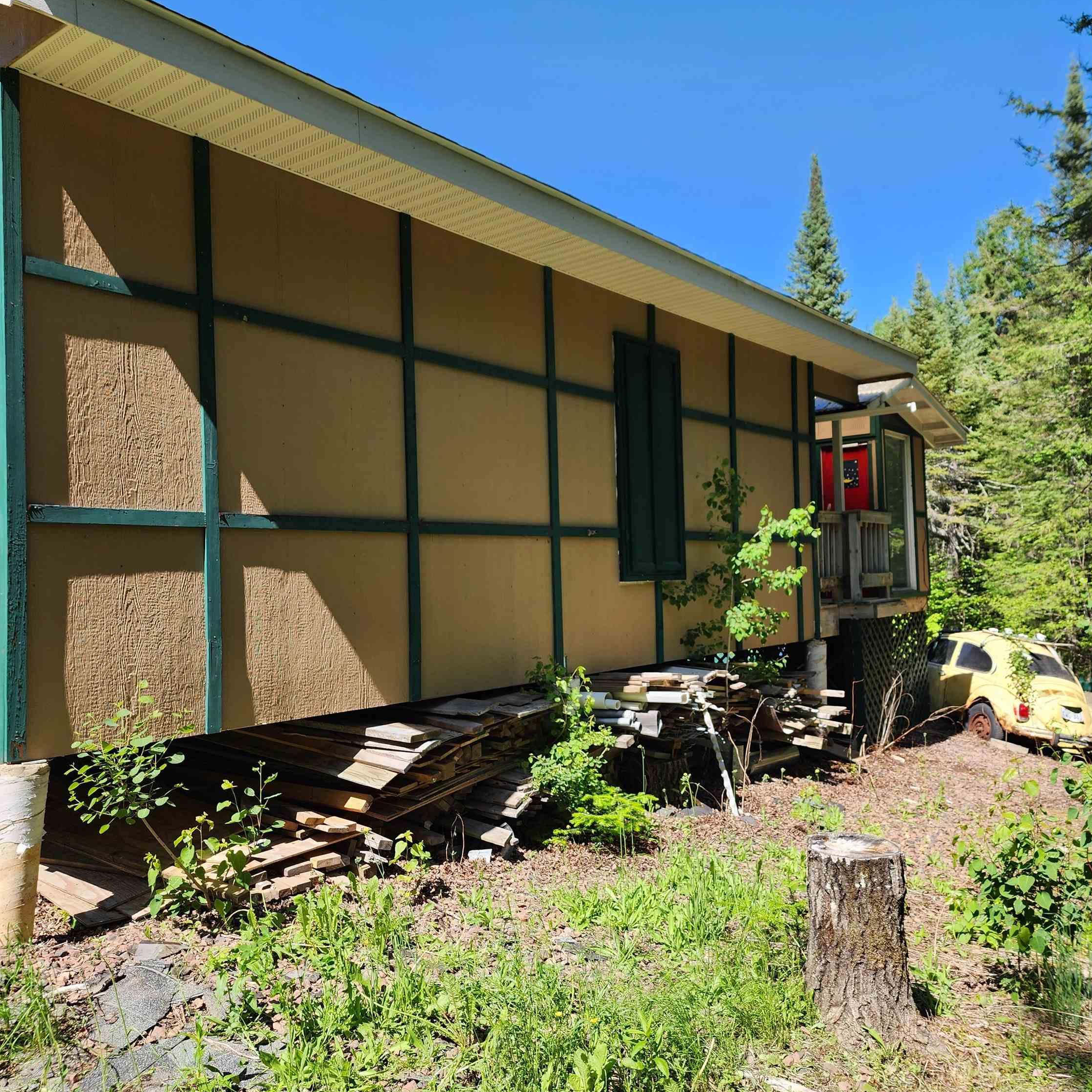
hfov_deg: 57.1
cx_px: 626
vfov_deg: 57.3
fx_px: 999
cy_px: 553
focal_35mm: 28
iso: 12
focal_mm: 6.4
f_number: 1.8
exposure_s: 1/401
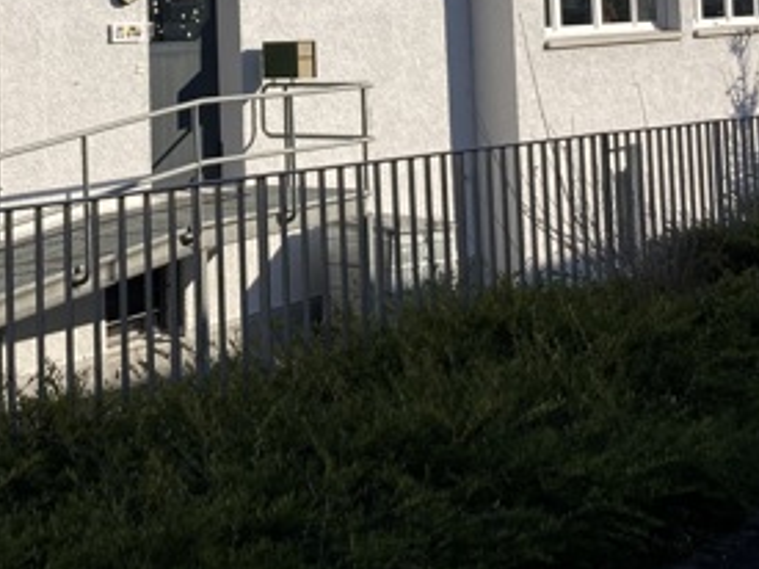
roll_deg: +2.1
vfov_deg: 17.7
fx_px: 1731
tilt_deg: +4.2
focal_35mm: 79
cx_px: 221
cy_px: -122
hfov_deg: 24.5
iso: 20
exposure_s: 1/2000
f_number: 1.8
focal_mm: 3.99
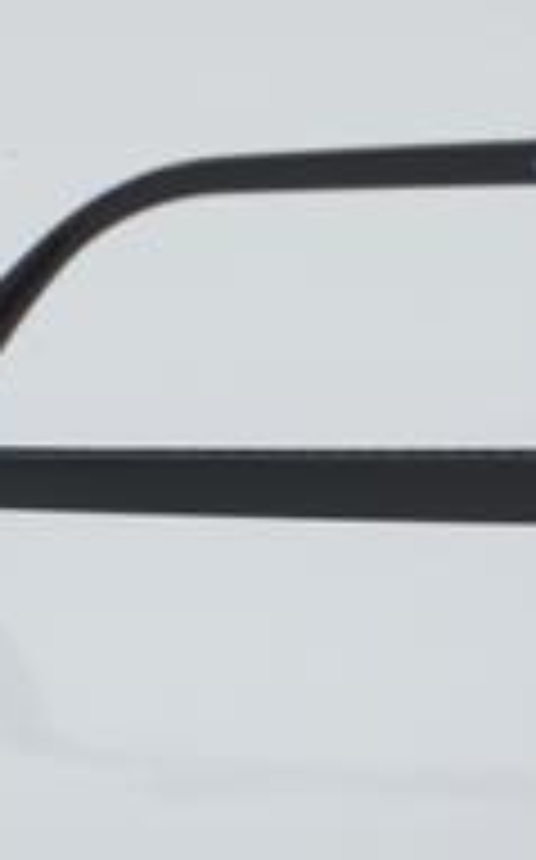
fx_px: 3748
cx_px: 342
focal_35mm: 160
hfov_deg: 8.2
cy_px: 491
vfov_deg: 13.1
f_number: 29
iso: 100
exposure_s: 1/4
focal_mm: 50
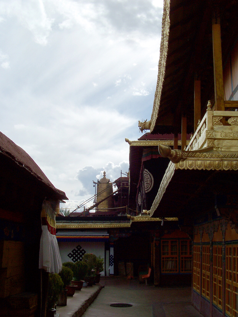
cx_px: 127
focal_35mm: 48
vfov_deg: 39.6
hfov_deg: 30.3
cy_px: 168
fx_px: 440
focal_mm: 6.75
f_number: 8
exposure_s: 1/400
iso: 64
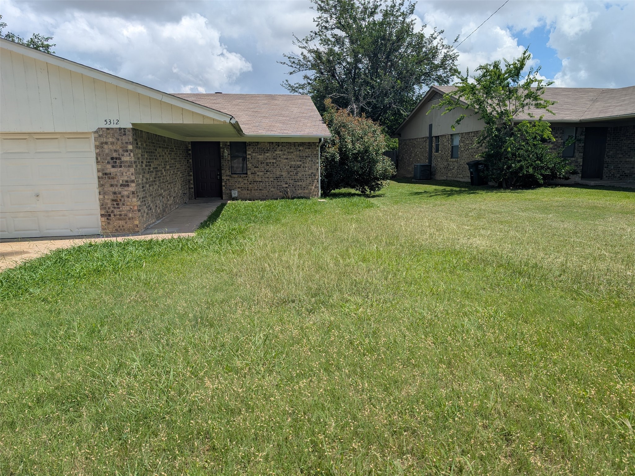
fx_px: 440
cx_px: 318
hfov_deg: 71.6
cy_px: 238
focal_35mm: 24
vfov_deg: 56.8
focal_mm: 6.9
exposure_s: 1/1587
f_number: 1.68
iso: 20
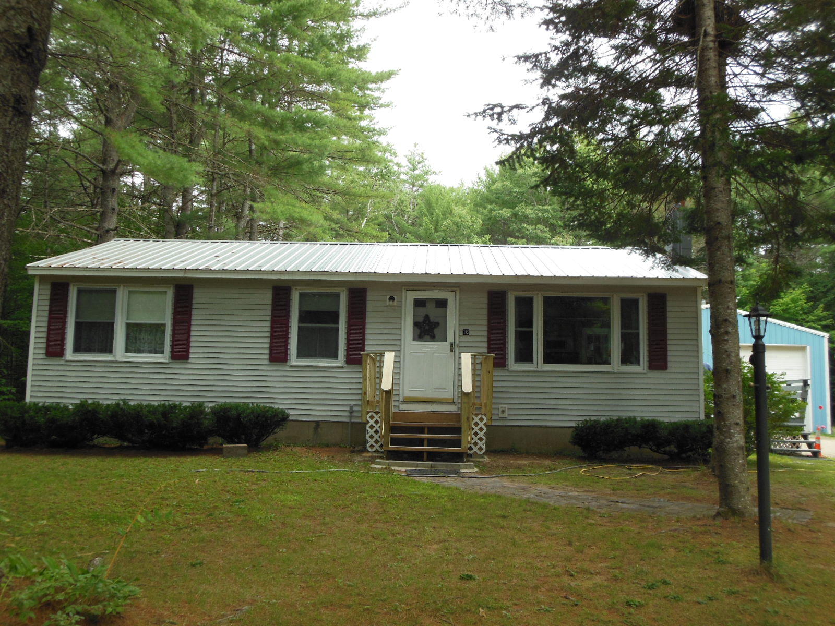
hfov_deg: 55.4
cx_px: 418
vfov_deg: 42.9
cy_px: 313
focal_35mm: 33
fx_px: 796
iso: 125
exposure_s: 1/160
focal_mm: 6
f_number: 3.5
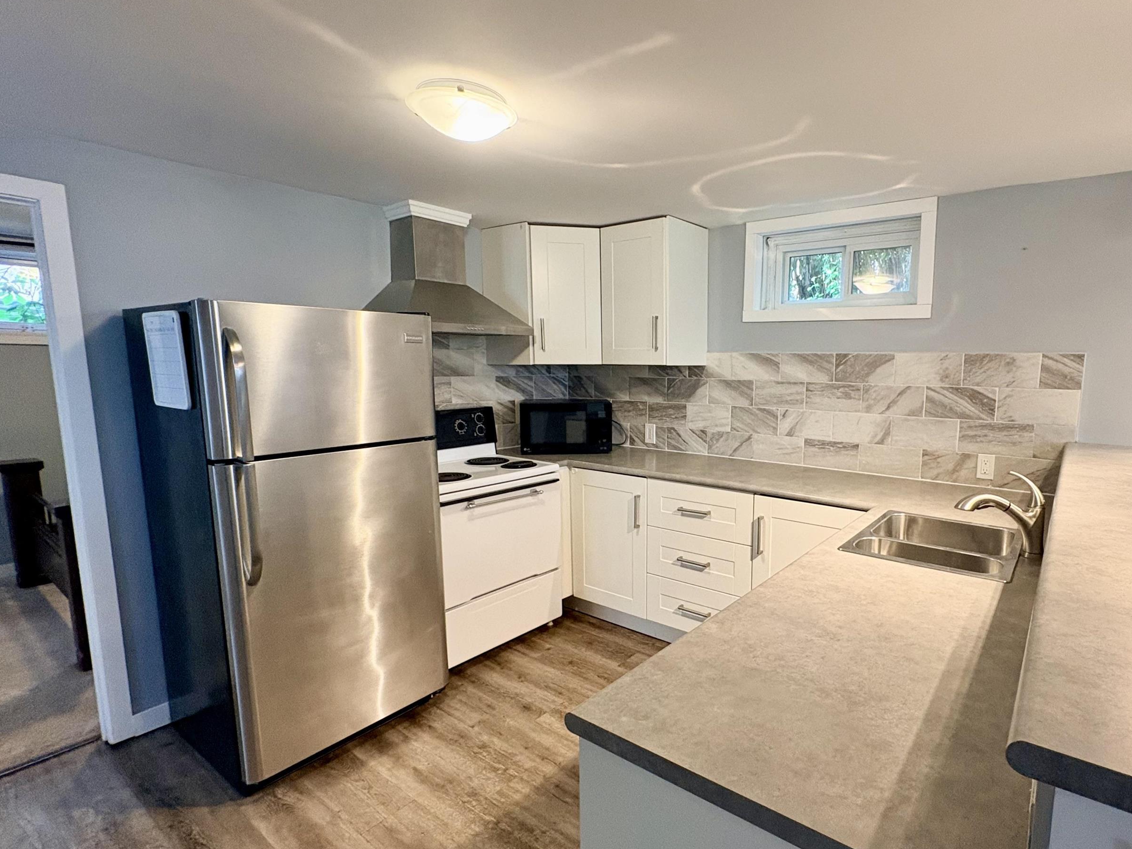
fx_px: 589
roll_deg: -0.1
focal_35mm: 18
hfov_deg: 86.5
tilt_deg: -6.5
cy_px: 442
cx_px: 688
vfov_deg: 71.6
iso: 400
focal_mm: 2.22
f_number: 2.2
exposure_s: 1/60
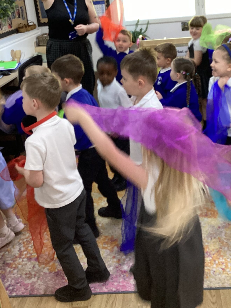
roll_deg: +4.3
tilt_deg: -17.2
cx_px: 160
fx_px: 400
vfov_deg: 41.5
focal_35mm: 45
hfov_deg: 31.8
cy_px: 100
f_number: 2.4
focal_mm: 3.3
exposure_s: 1/50
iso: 80
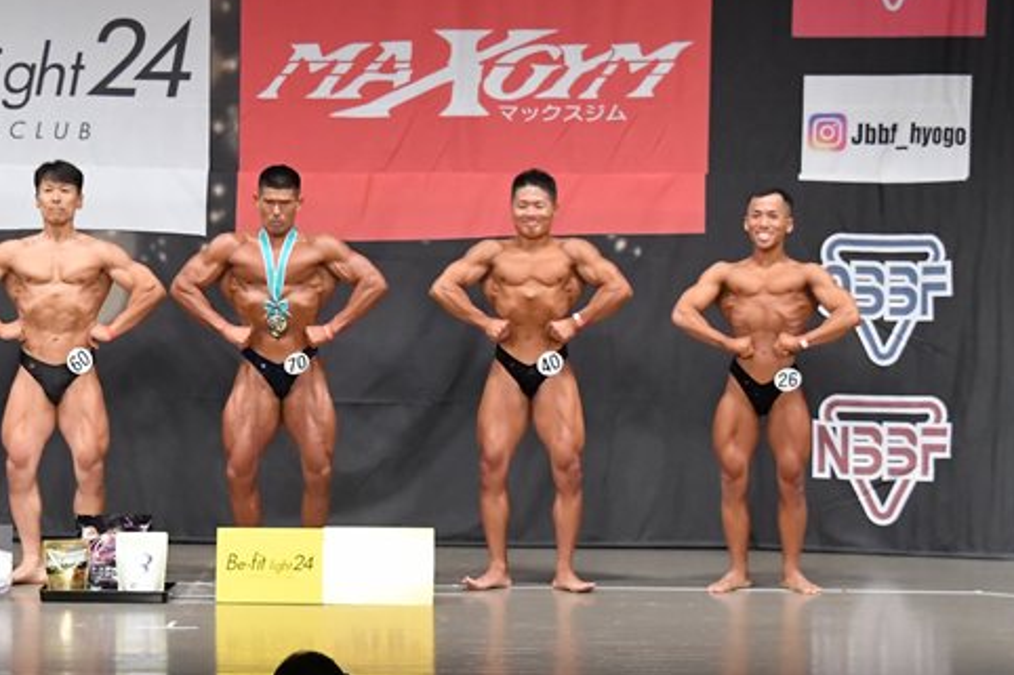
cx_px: 241
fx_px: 4617
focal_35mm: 164
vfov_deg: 8.4
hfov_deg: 12.5
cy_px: 347
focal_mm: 68
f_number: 5.6
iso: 6400
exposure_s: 1/400
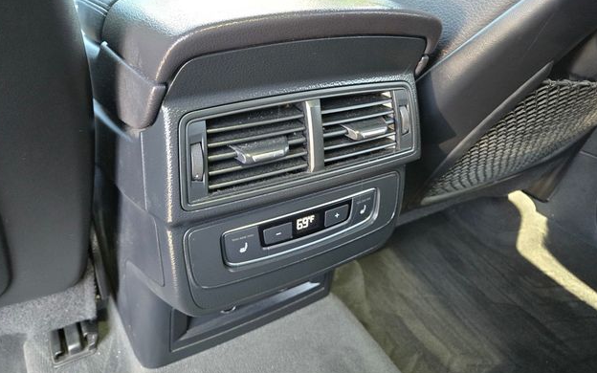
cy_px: 172
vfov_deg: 49.2
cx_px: 294
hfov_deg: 72.5
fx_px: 407
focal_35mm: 25
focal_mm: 5.4
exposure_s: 1/120
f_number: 1.8
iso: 1000
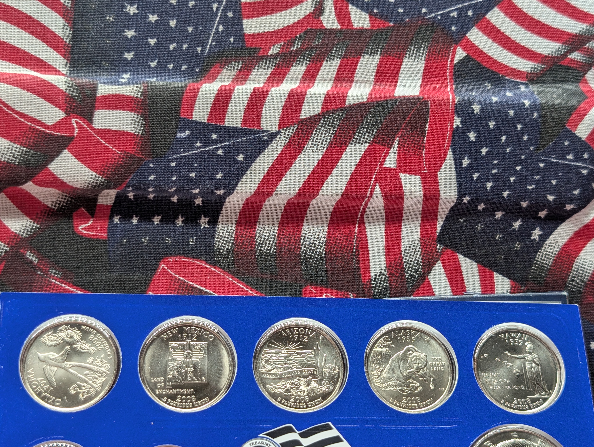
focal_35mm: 49
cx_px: 297
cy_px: 224
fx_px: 842
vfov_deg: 29.7
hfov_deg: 38.9
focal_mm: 6.9
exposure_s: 1/24.8
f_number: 1.68
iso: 23
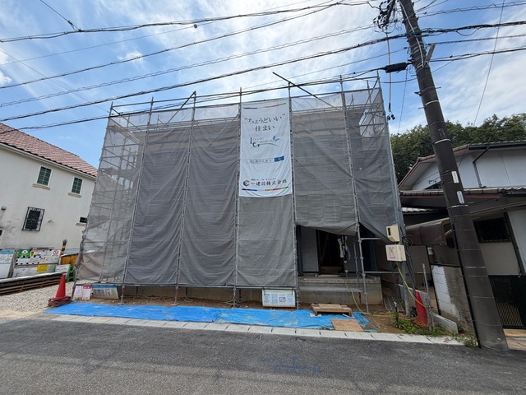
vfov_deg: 85.7
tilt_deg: +14.5
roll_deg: +1.6
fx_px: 213
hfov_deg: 102.1
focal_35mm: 14
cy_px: 198
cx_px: 263
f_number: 2.2
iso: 25
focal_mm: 2.22
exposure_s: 1/770
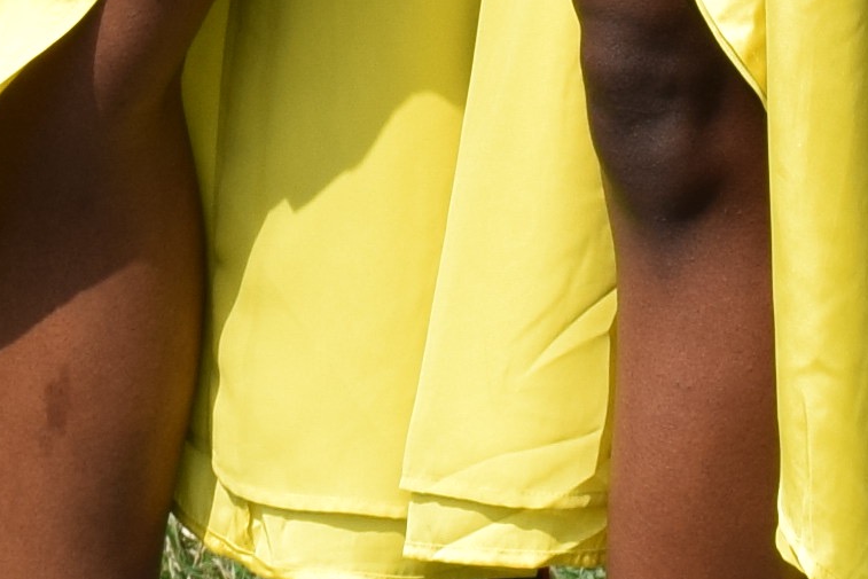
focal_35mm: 321
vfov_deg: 4.2
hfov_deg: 6.4
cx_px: 1082
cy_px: -816
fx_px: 7740
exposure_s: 1/400
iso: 200
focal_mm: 27
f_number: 10
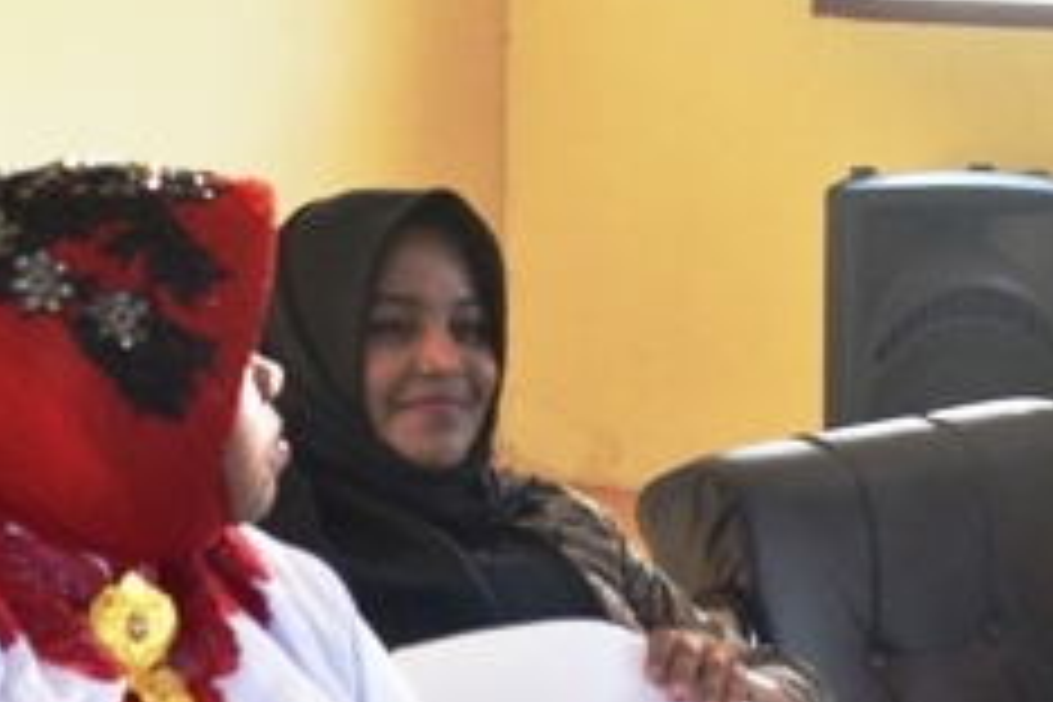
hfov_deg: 10.4
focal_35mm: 197
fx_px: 5762
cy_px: 223
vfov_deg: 7.0
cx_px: 711
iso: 400
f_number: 5.6
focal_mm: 48
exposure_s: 1/50
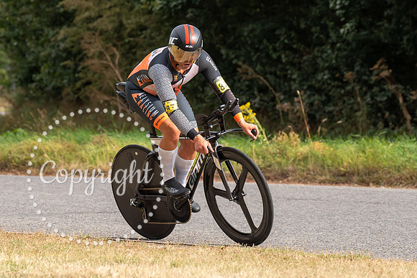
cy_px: 106
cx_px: 193
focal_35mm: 208
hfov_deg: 9.9
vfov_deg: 6.6
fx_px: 2410
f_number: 4
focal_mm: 110
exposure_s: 1/1000
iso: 160
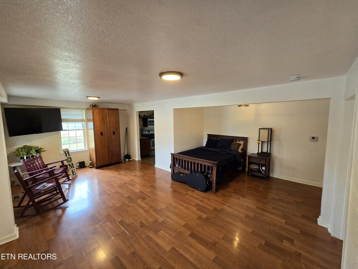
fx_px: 134
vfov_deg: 89.9
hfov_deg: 106.2
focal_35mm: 13
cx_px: 179
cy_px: 134
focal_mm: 2.2
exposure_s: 1/60
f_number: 2.2
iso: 160
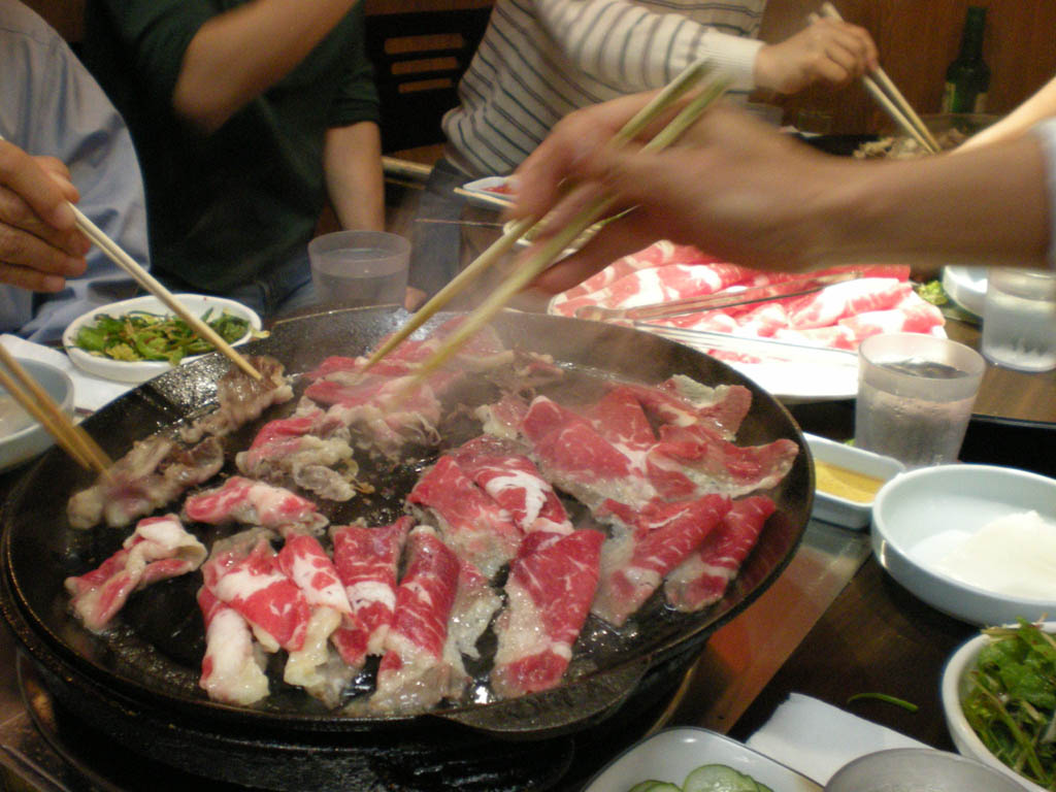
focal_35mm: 38
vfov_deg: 37.7
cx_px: 528
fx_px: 1159
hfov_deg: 49.0
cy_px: 396
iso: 355
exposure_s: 1/15
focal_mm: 6.3
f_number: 3.1
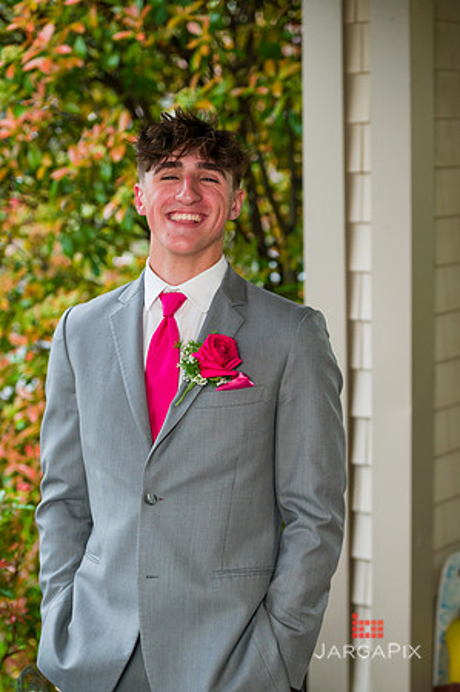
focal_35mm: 82
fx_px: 1575
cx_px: 230
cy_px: 346
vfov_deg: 24.8
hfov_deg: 16.6
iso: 1600
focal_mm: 82
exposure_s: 1/200
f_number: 4
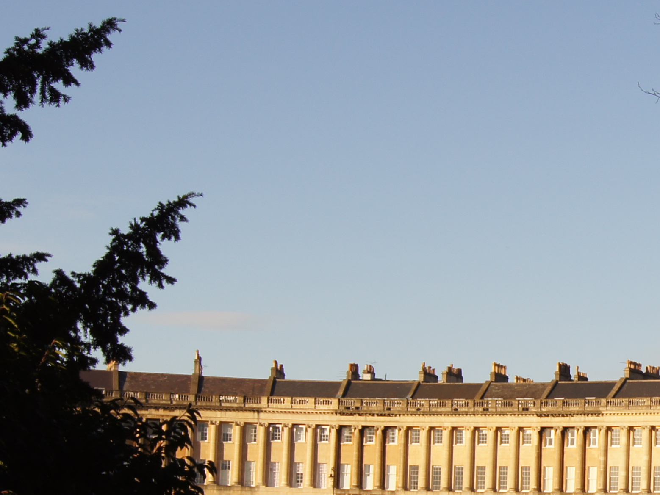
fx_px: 2079
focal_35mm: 109
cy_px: 419
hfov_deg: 17.2
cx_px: 790
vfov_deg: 13.5
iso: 100
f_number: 10
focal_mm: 24
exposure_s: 1/160
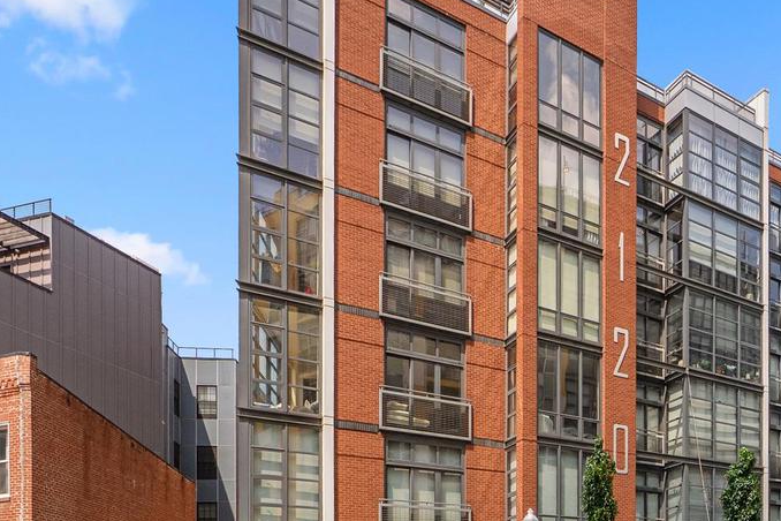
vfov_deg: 37.8
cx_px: 600
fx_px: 738
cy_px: 397
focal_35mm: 34
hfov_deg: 52.9
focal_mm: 16
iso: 320
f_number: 8
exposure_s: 1/1250
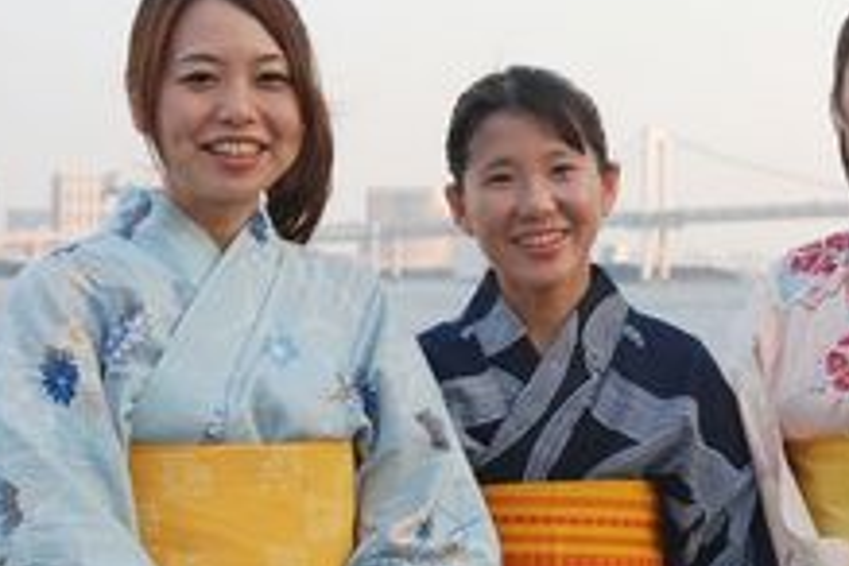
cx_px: 632
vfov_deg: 12.7
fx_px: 2547
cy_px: 242
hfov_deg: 18.8
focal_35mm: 108
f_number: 5
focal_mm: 35
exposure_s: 1/100
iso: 200
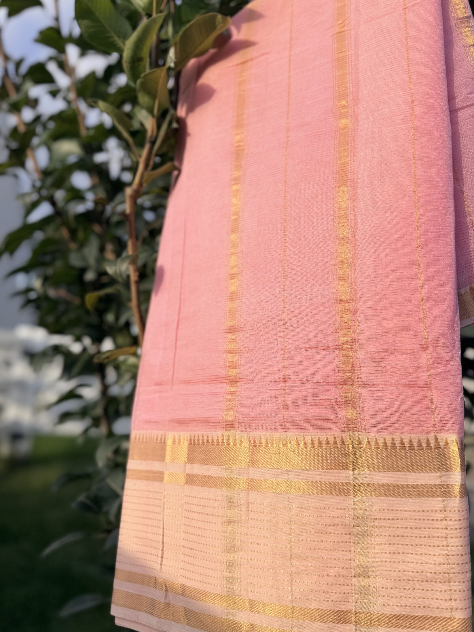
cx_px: 274
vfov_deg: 63.4
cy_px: 311
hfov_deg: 49.6
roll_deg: -4.8
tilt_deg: +6.5
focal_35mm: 28
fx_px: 511
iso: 80
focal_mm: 6.76
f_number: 1.78
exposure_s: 1/2110
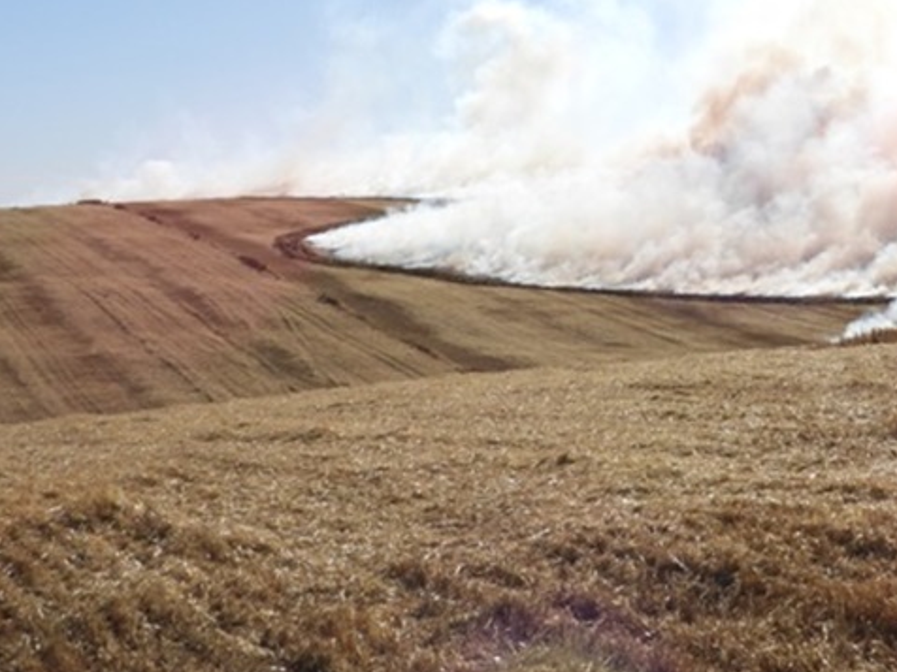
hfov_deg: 29.8
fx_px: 1633
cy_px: 130
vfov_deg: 22.9
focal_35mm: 63
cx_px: 759
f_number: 7.1
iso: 100
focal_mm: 5.4
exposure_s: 1/640
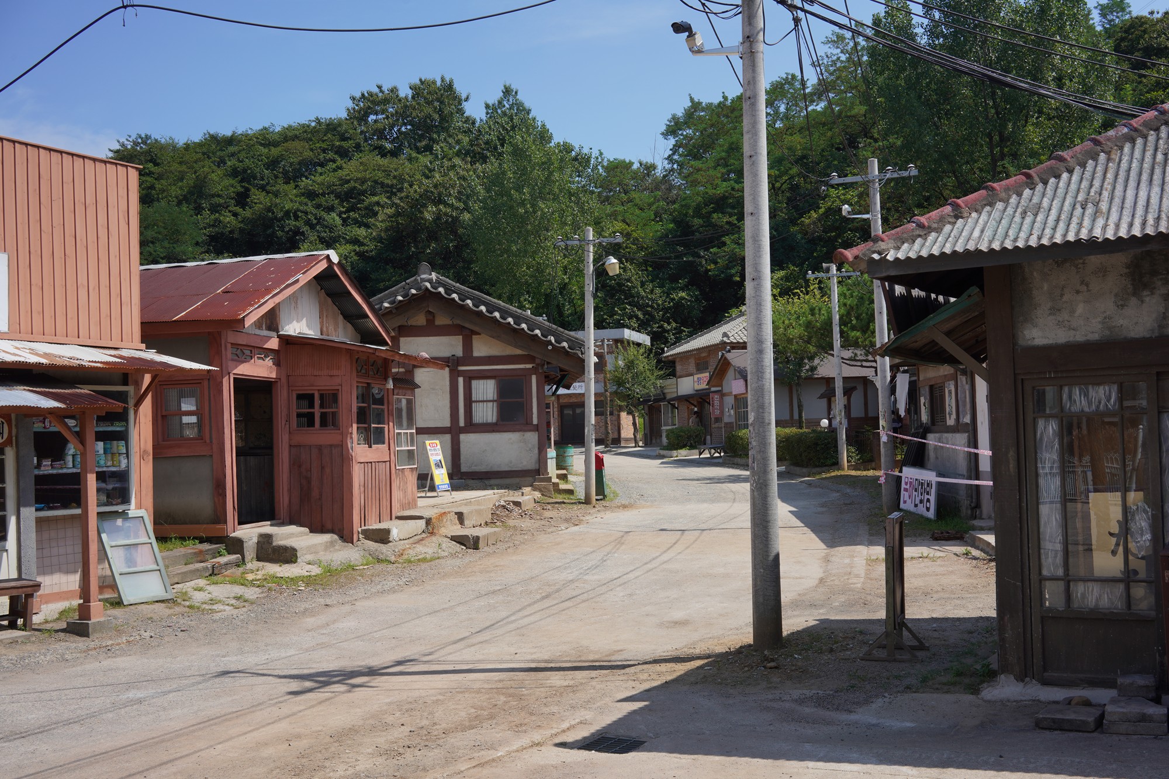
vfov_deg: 37.9
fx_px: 1137
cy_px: 390
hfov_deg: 54.4
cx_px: 584
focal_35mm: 35
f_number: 14
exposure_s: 1/100
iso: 100
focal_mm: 35
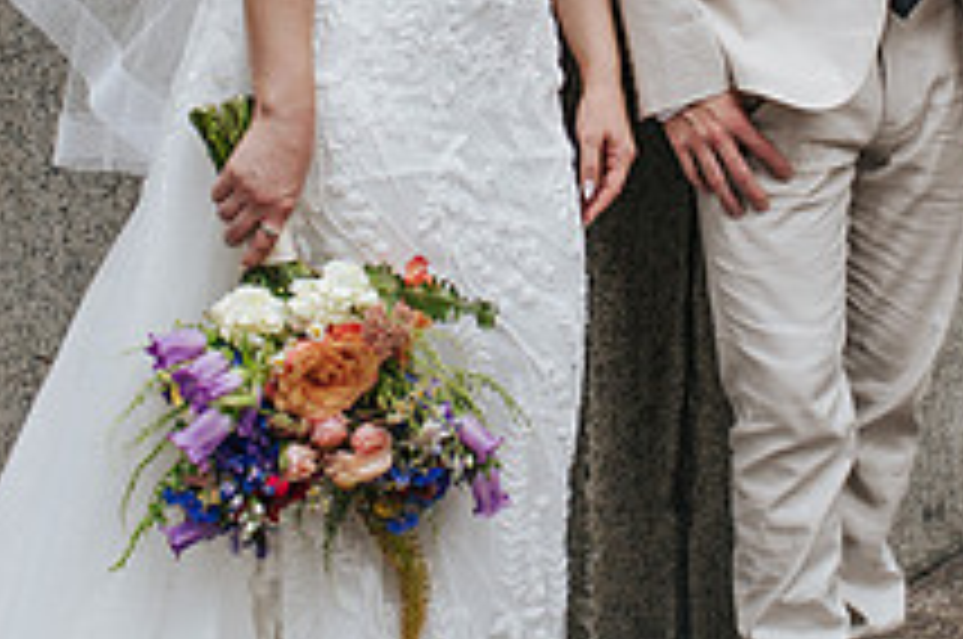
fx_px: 2537
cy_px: -72
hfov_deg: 21.5
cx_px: 536
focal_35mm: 95
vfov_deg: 14.0
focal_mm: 35
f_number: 3.2
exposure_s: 1/320
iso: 360
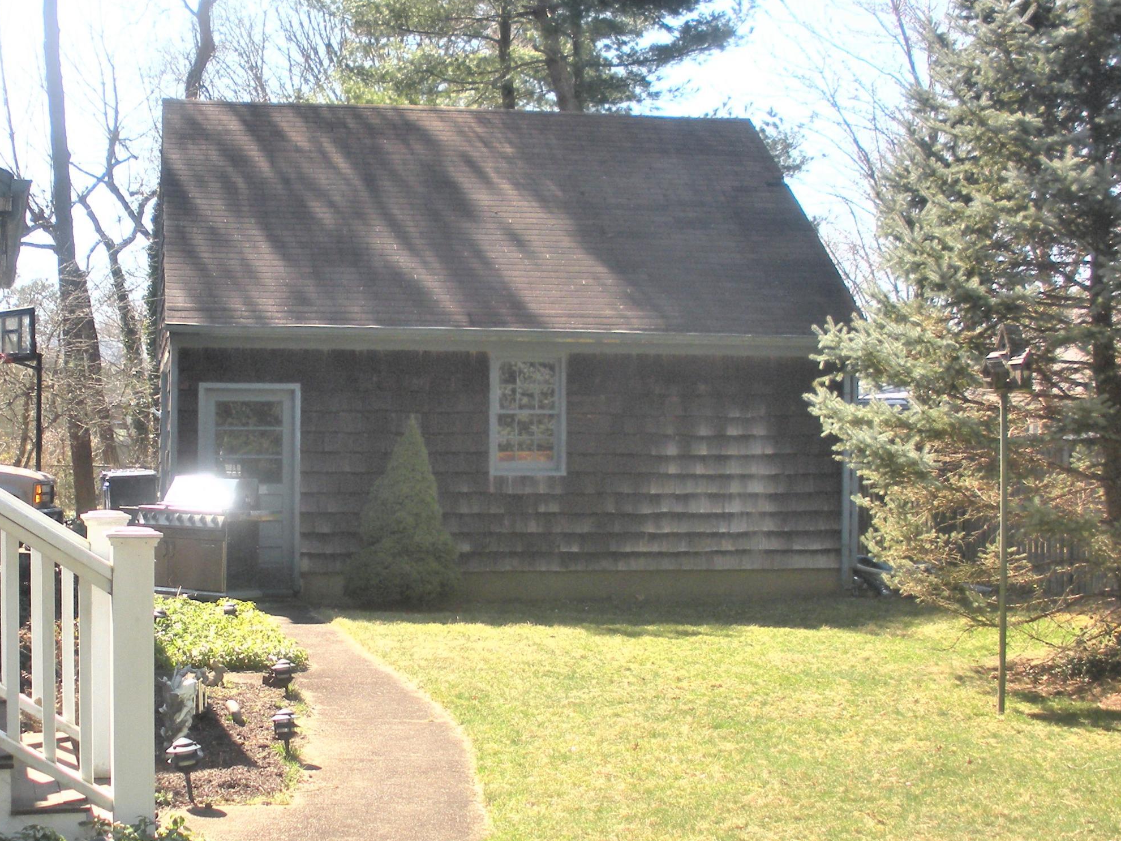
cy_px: 390
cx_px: 362
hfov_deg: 35.8
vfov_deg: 27.5
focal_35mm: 53
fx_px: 1716
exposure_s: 1/350
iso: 92
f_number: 3.5
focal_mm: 6.3
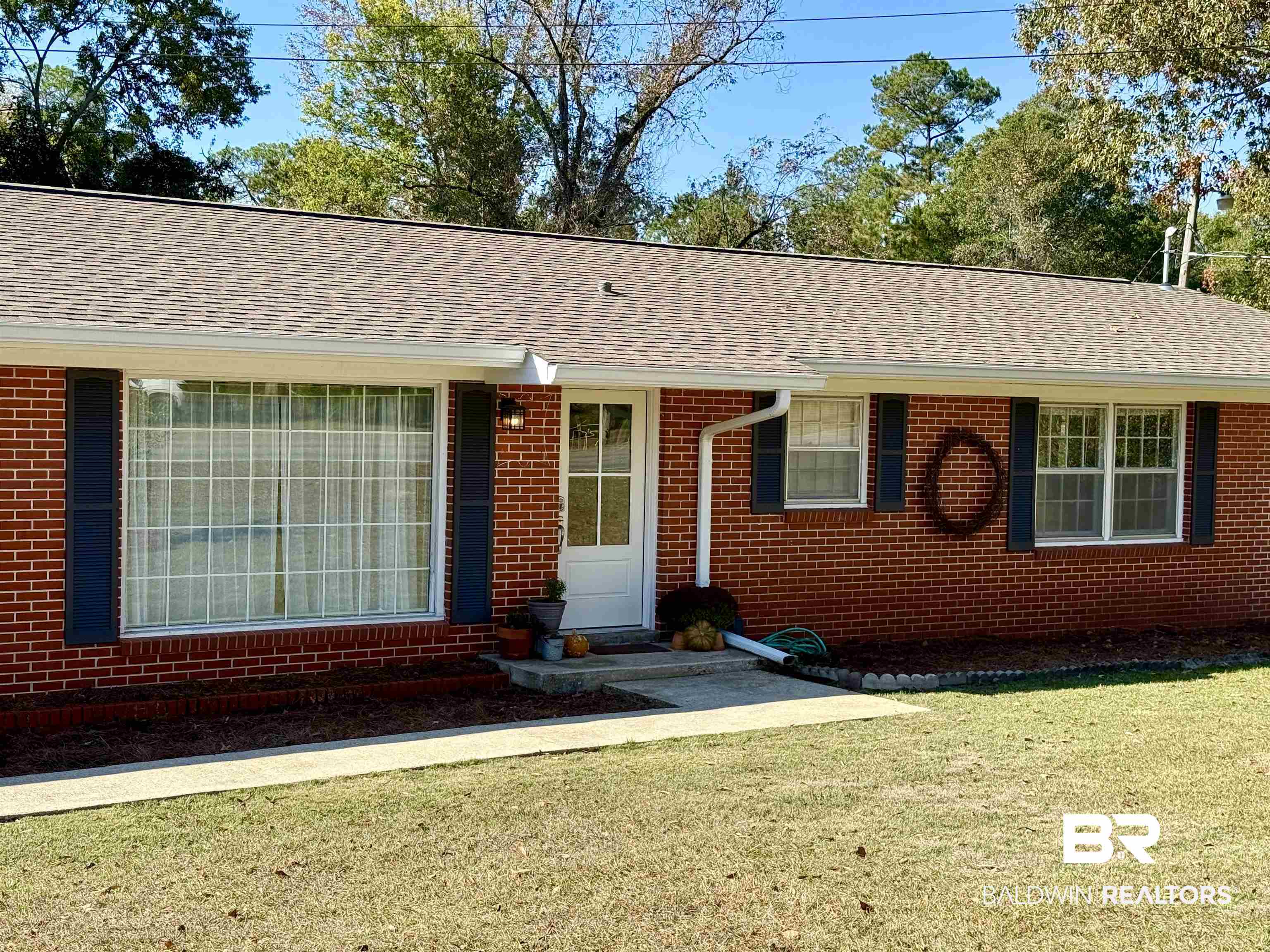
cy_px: 476
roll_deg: -1.3
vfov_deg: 30.3
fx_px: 1761
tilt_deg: -2.4
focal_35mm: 48
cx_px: 635
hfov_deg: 39.7
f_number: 1.78
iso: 64
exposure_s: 1/1715
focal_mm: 6.76
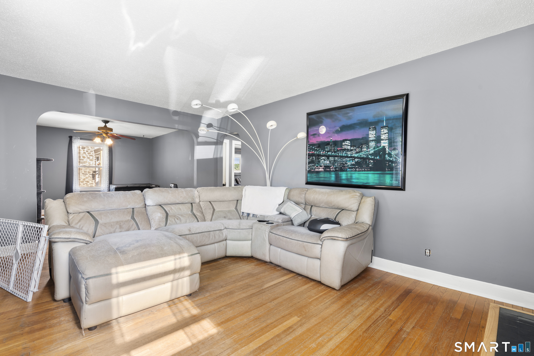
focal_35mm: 16
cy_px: 178
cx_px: 267
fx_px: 237
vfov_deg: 73.7
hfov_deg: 96.7
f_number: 9
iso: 200
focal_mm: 16
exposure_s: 1.6
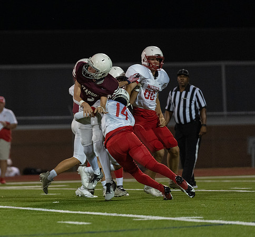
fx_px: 2585
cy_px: 109
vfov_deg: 5.3
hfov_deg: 5.6
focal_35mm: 321
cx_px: 66
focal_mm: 200
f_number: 2.8
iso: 5000
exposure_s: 1/1000
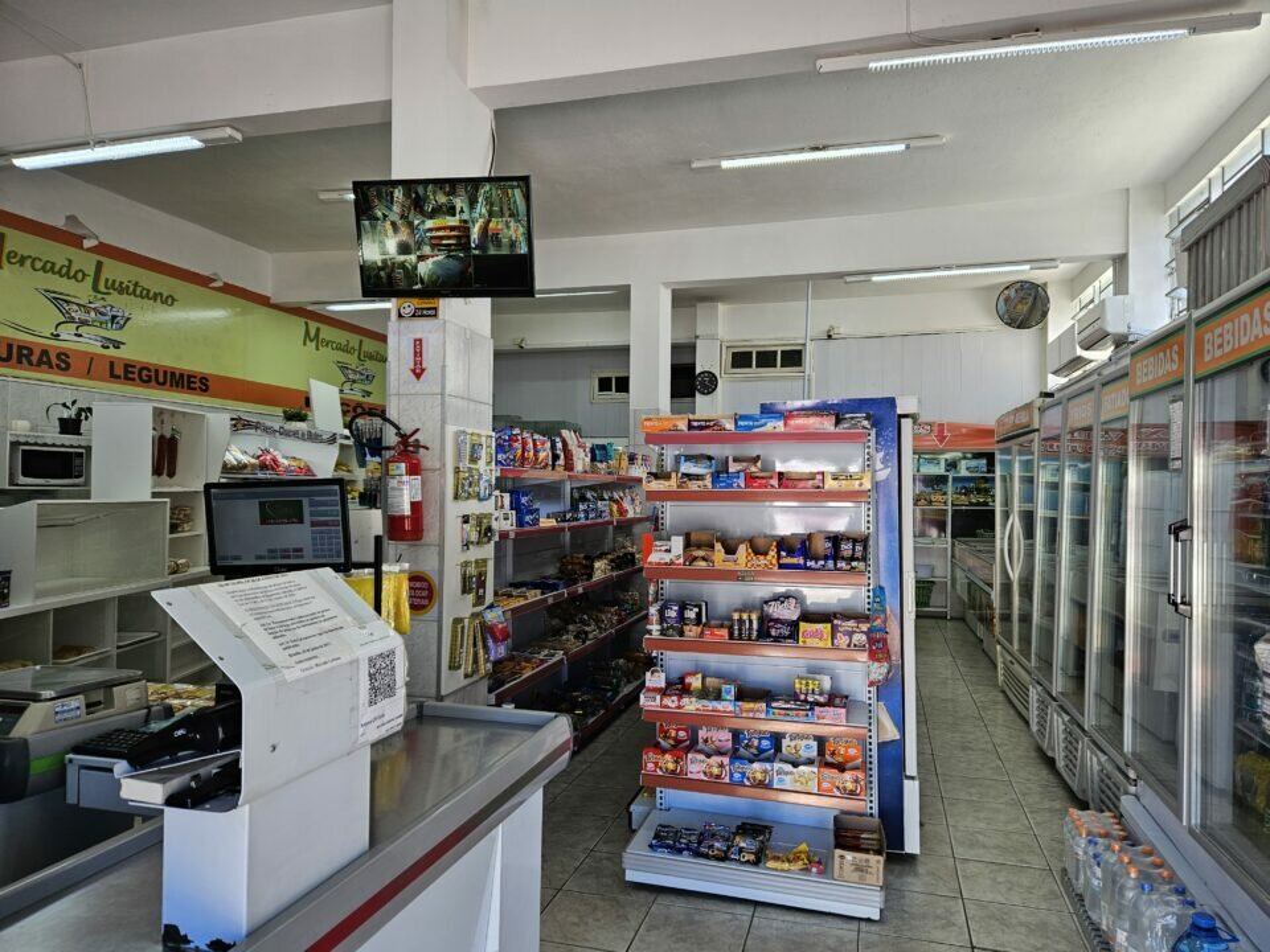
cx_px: 635
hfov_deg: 73.9
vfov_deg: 58.9
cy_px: 476
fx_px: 844
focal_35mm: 23
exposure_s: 1/120
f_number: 1.8
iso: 50
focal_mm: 5.4
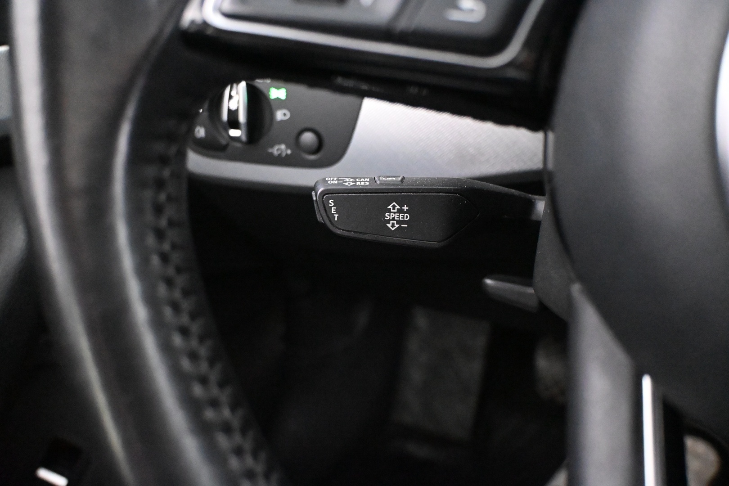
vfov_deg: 42.6
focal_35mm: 31
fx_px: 623
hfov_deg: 60.7
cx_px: 364
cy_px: 243
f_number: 3.8
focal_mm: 20.5
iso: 12800
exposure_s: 1/30
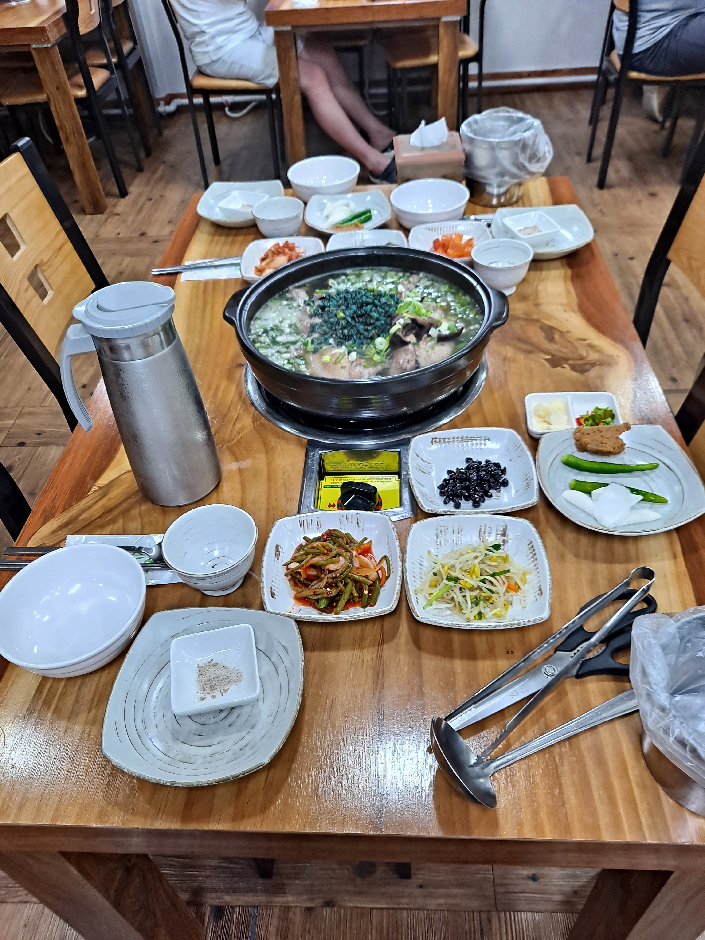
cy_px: 470
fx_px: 679
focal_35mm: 25
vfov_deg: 69.4
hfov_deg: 54.9
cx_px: 352
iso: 125
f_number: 2
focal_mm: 4.6
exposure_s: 1/60
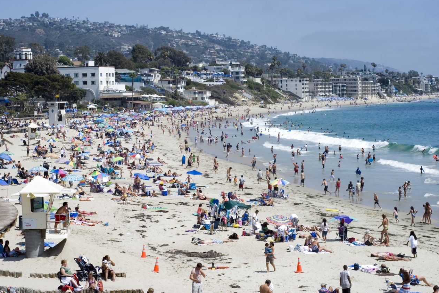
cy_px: 145
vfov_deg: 18.0
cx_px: 221
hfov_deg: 26.6
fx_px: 927
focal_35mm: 76
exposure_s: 1/250
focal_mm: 50
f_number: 8
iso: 100
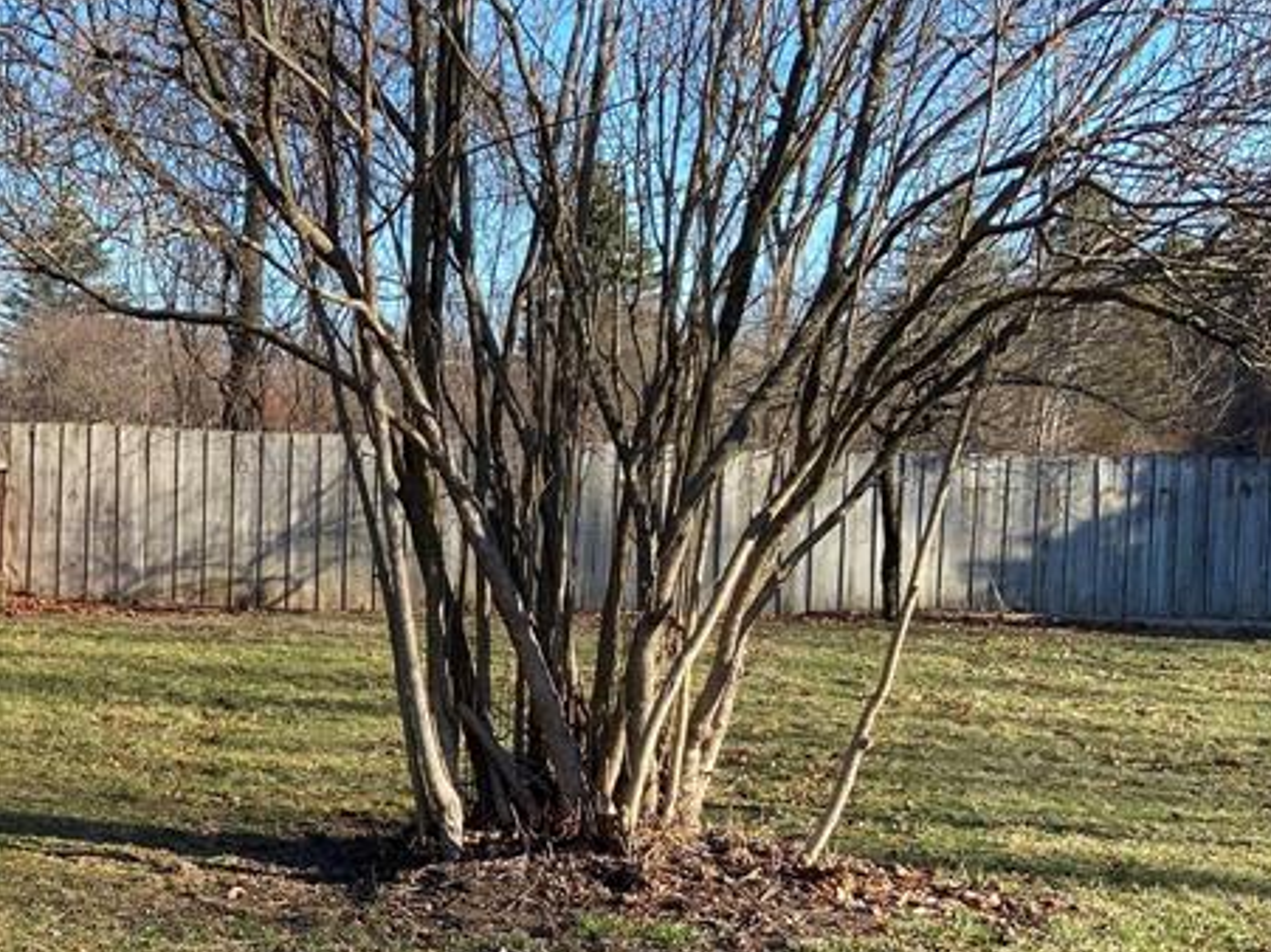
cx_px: -6
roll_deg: -1.6
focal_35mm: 59
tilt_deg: -4.0
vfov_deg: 24.8
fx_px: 2166
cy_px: 521
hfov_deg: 30.4
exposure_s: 1/898
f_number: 1.8
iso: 32
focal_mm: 4.25
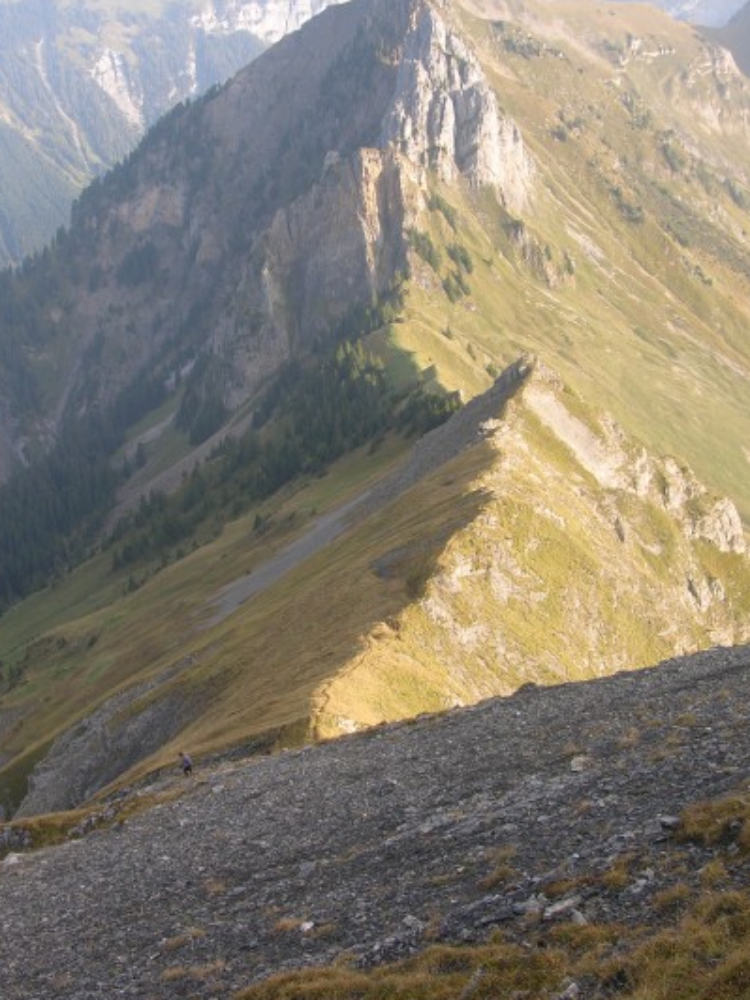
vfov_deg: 36.8
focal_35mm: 52
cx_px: 305
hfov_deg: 28.0
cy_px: 449
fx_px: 1502
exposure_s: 1/83.4
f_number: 4.5
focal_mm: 9.2
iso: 50
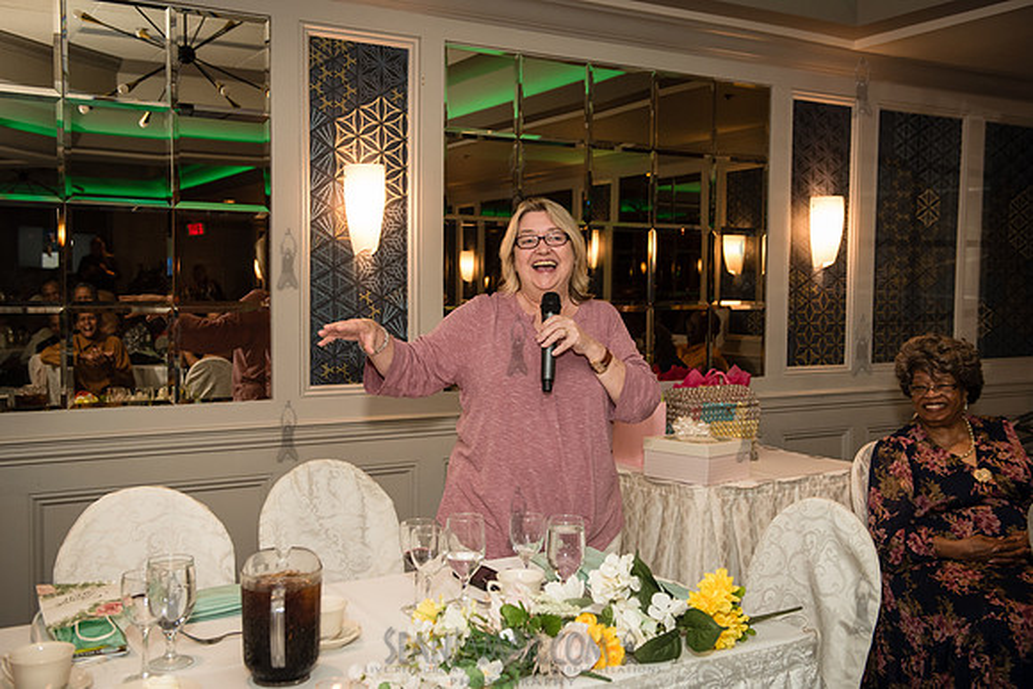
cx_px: 516
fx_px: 1132
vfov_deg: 33.9
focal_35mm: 39
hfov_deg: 49.0
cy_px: 344
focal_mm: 38
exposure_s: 1/200
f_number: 3.5
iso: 1600
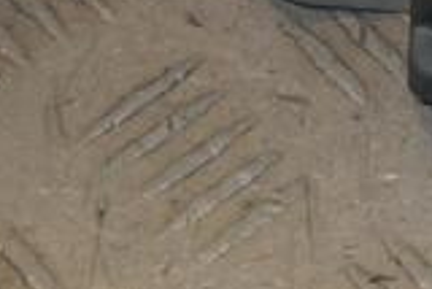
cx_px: 737
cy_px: -146
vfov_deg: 3.9
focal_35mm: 348
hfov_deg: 5.8
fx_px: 4180
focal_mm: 62
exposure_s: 1/200
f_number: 10
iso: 800
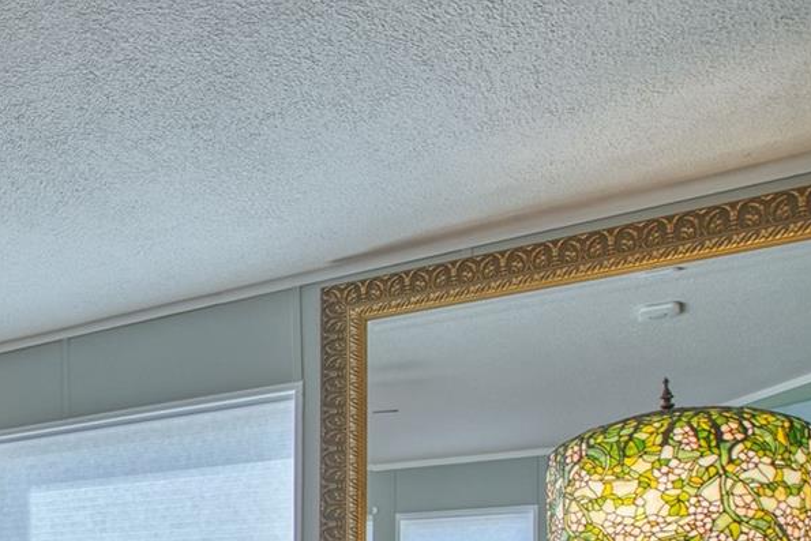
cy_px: 615
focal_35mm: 43
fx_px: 969
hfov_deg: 33.3
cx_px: -243
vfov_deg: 28.0
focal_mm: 16
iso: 500
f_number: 4
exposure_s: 1/320
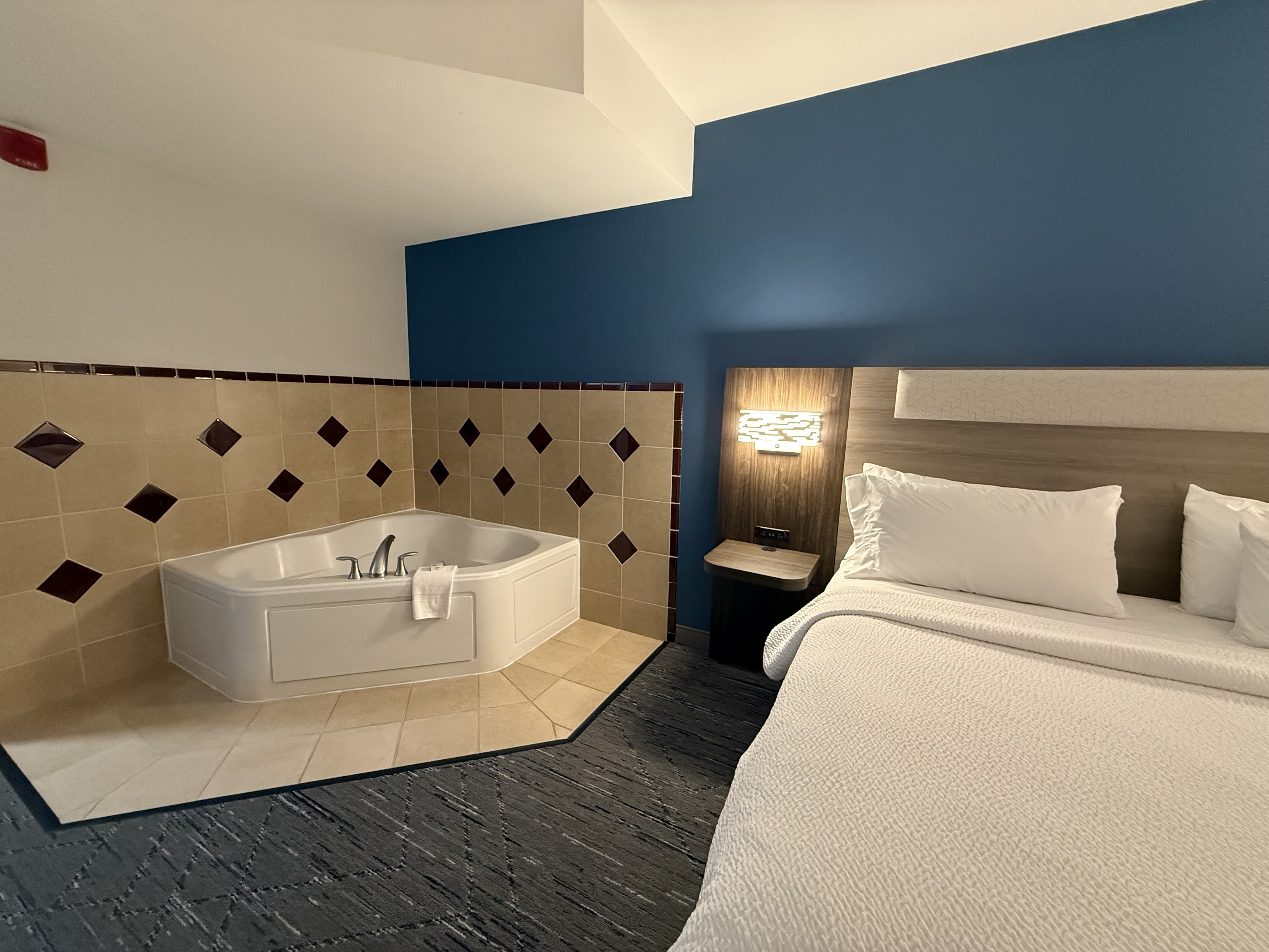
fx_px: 513
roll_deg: -1.5
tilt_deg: -8.4
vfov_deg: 85.7
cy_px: 476
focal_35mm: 14
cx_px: 634
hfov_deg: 102.1
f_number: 2.2
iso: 640
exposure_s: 1/60
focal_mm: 2.22
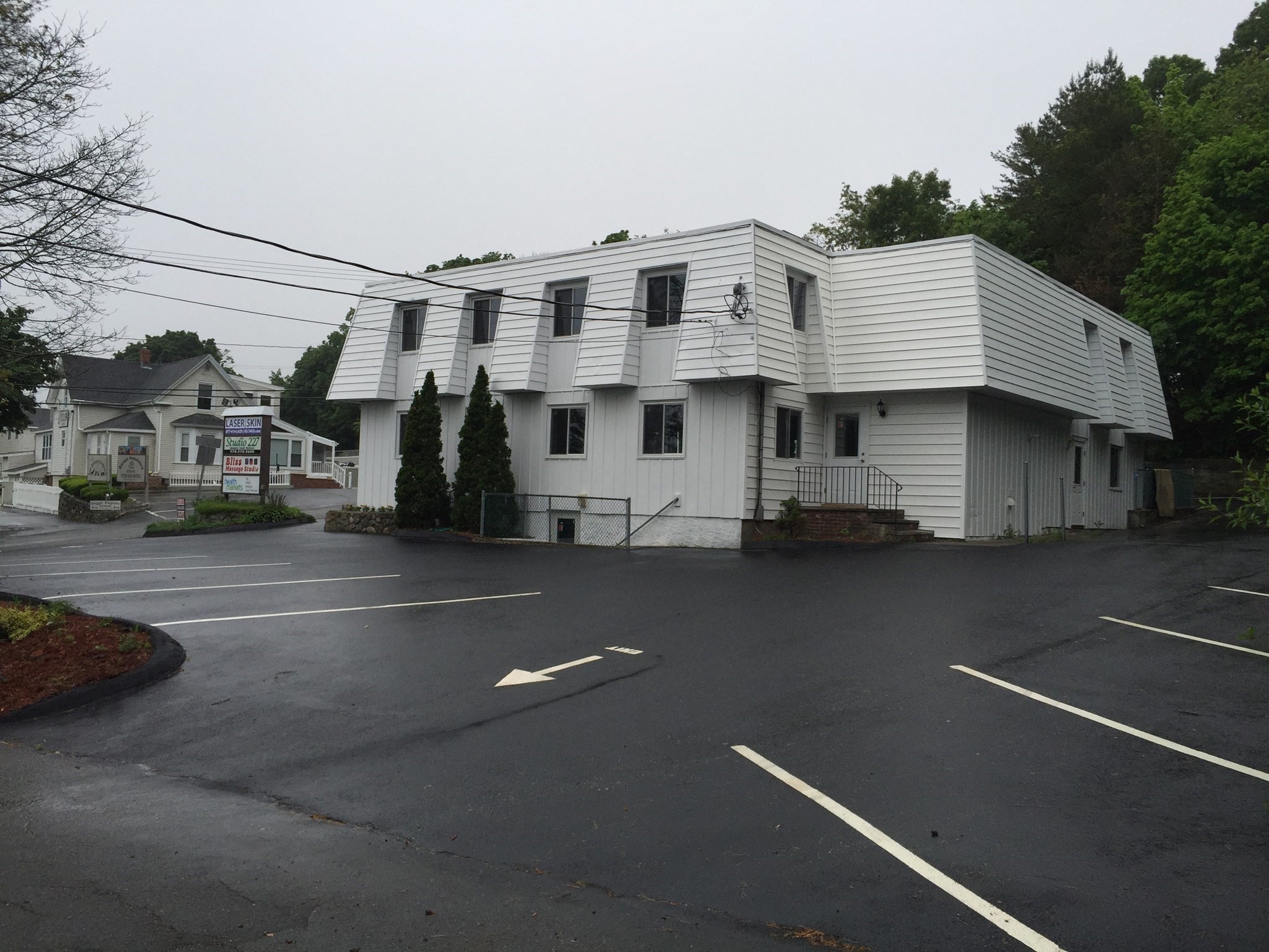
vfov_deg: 48.2
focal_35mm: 29
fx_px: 1063
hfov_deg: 61.7
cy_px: 476
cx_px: 634
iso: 32
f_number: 2.2
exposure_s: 1/670
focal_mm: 4.15
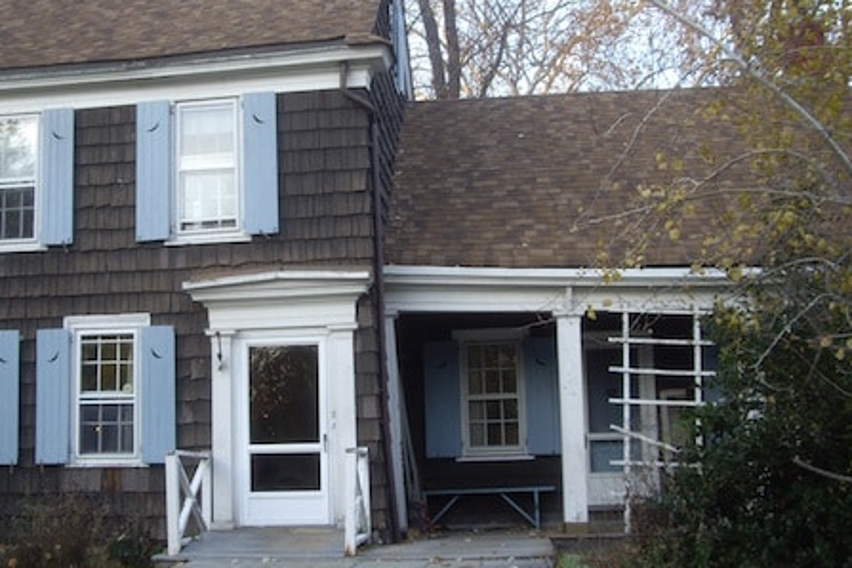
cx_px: 374
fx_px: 1254
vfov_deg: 25.5
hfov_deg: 37.5
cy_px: 299
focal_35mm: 53
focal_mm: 7.9
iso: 100
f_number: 2.8
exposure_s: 1/60
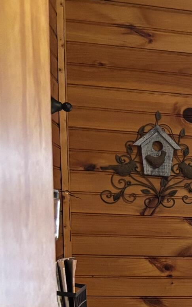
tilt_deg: -8.2
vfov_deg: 18.8
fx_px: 888
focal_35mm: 106
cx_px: 554
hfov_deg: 9.8
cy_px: 347
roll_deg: -2.1
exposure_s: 1/60
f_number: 1.6
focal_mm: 5.96
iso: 400
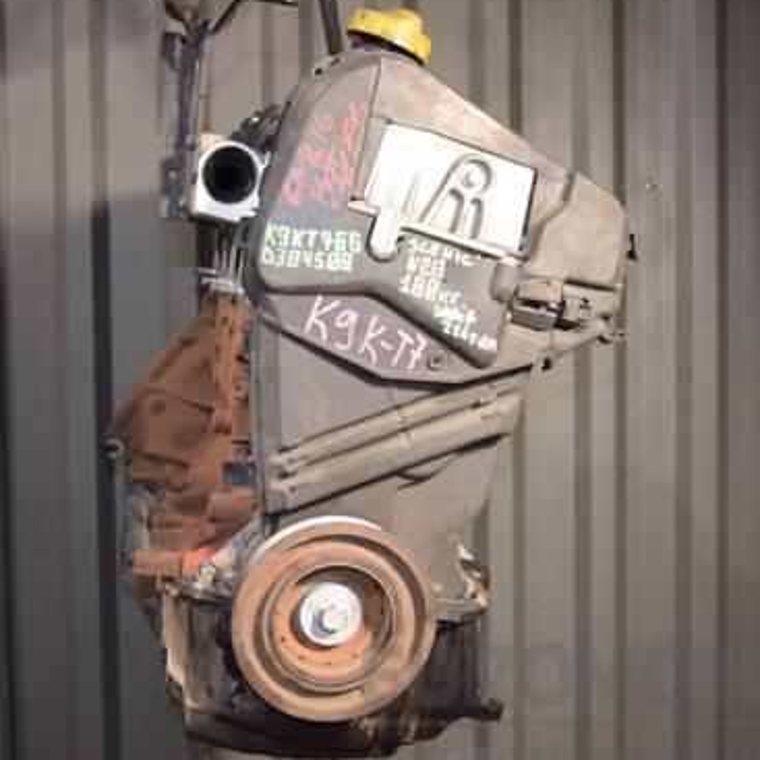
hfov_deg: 34.0
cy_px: 400
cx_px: 323
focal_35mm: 50
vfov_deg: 34.0
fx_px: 1242
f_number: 5
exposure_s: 1/100
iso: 800
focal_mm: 24
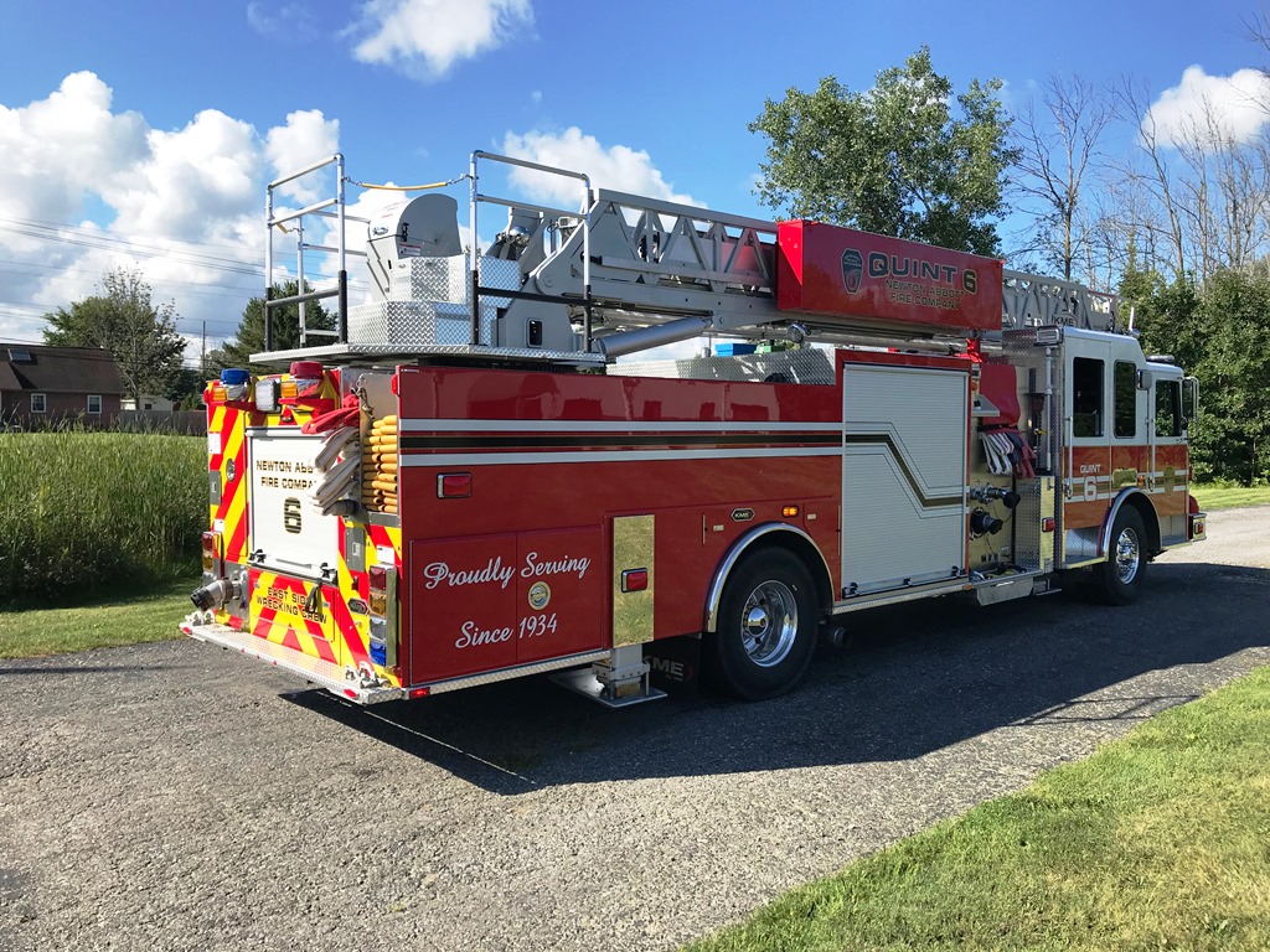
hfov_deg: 63.4
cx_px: 635
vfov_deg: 49.7
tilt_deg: -2.2
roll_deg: -1.7
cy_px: 476
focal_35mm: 28
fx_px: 1027
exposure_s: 1/1842
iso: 20
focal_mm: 3.99
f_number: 1.8
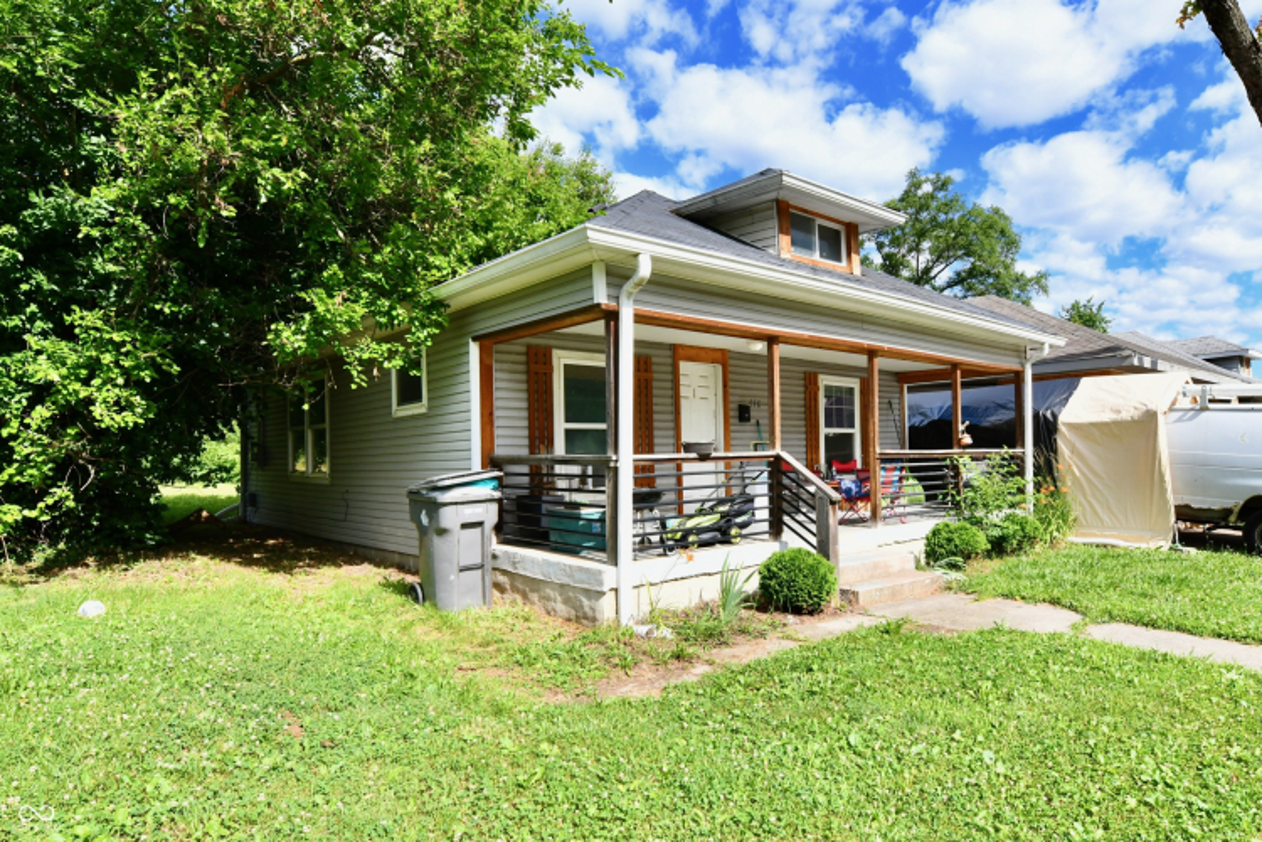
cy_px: 421
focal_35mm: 14
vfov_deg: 81.2
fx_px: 491
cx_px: 631
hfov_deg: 104.3
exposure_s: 1/500
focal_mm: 14
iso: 640
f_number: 11
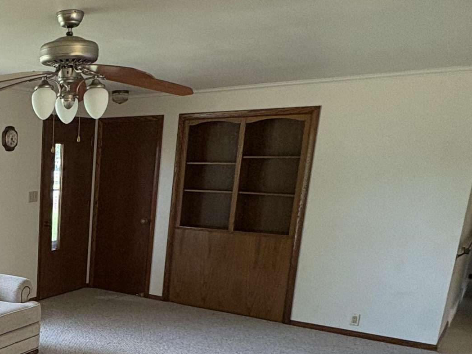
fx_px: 559
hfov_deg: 38.8
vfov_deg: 33.8
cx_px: -31
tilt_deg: -14.0
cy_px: 300
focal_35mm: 41
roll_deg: +0.0
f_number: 2.2
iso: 250
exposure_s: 1/120
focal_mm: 2.22
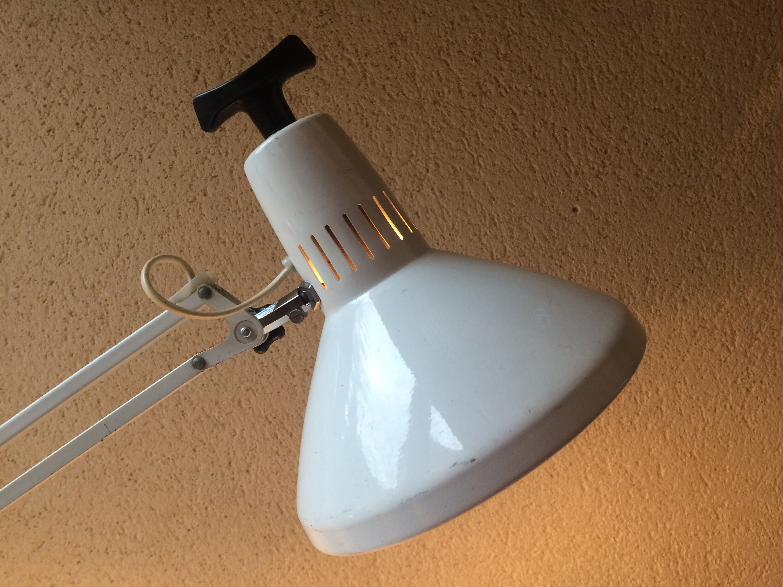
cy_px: 294
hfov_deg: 61.7
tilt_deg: -4.7
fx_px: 656
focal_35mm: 29
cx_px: 392
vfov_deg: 48.2
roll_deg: +3.0
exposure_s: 1/33
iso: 50
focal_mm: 4.15
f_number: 2.2
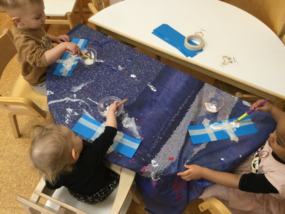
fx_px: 255
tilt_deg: -53.4
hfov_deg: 58.4
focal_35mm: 31
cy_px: 107
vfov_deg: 45.4
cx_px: 142
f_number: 2.4
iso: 80
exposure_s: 1/33
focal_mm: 3.3
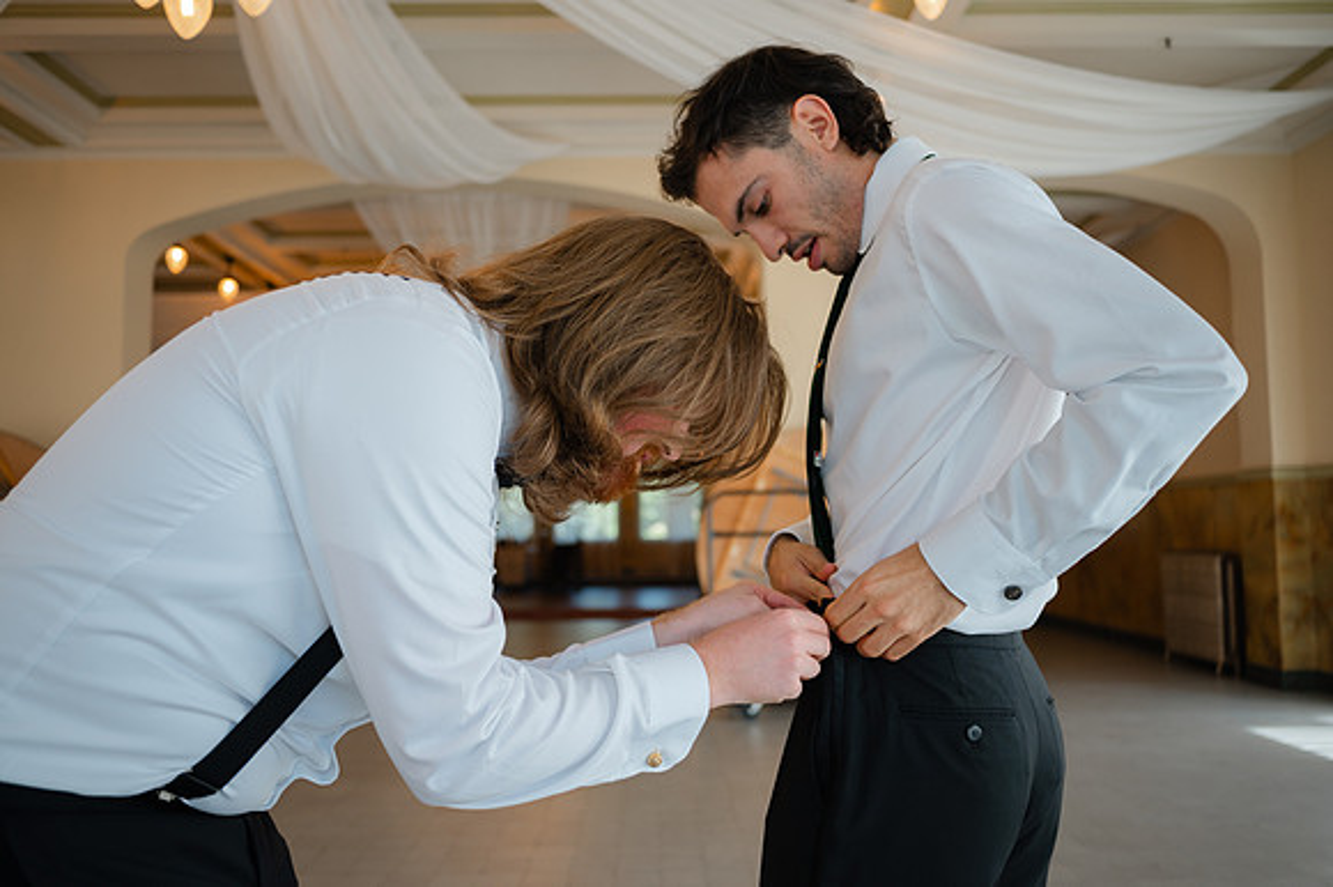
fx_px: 1036
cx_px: 666
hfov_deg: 65.5
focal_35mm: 28
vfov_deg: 46.4
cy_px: 444
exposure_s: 1/160
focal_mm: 28
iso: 100
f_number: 2.8
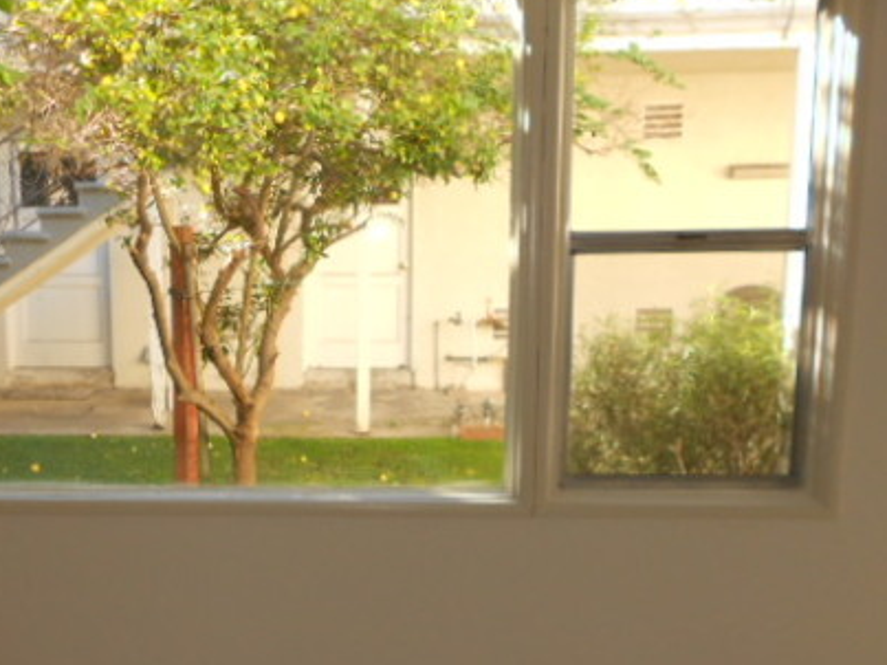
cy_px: 412
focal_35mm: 43
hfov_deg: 43.3
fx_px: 1102
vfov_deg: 33.4
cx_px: 296
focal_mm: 4.6
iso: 80
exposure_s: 1/60
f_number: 3.2
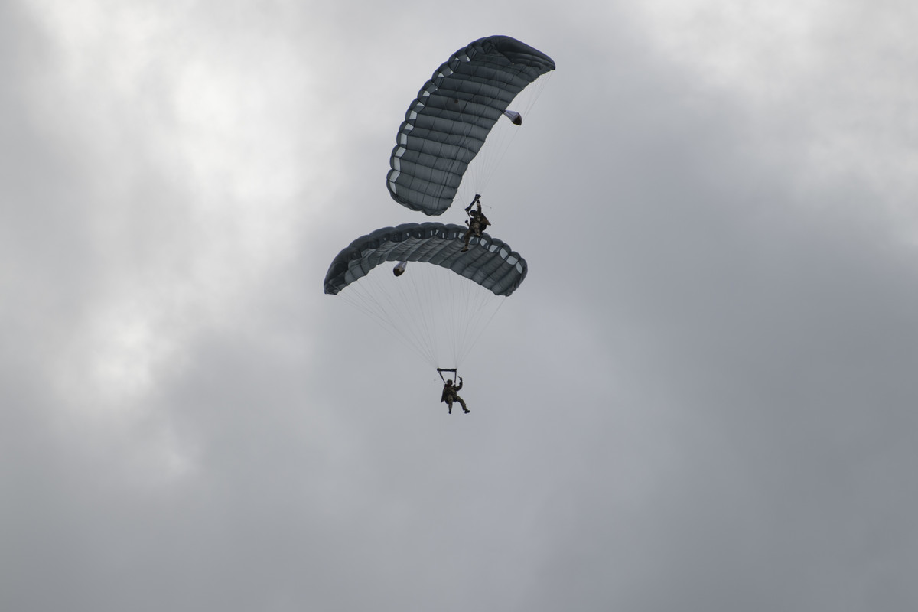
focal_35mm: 280
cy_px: 306
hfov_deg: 7.4
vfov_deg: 4.9
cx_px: 459
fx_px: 7139
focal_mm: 280
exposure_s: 1/1000
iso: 64
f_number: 4
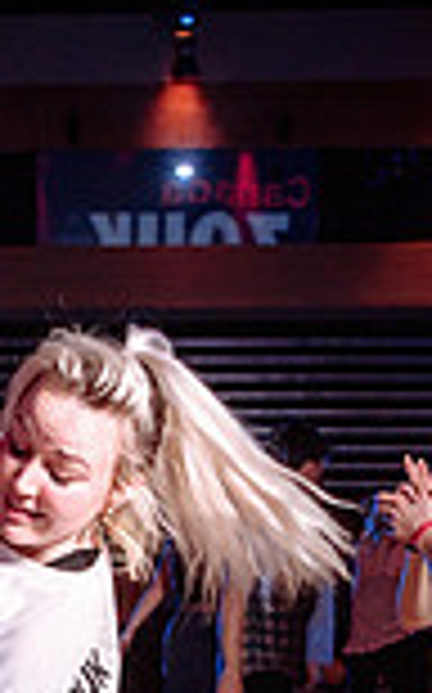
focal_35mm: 101
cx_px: 9
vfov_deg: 19.3
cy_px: 855
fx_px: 1906
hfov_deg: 12.8
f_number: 2.8
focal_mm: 24
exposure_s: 1/60
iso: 800
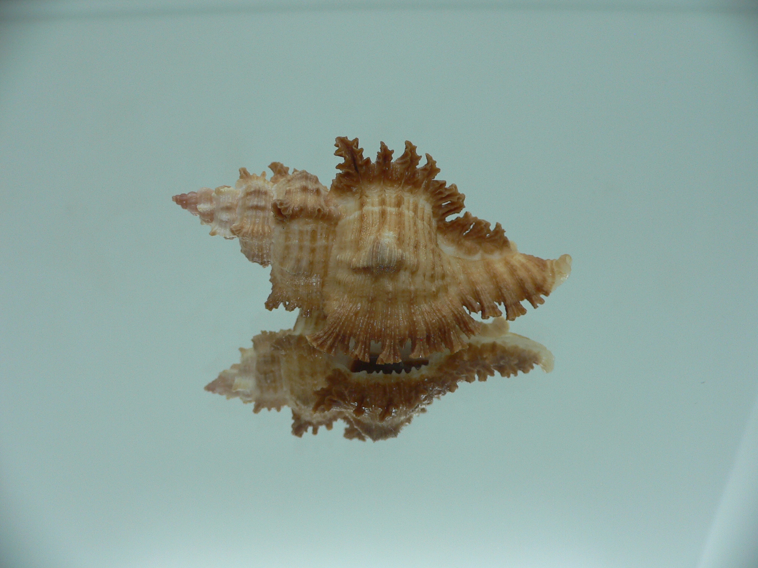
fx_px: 766
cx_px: 379
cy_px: 284
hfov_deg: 52.6
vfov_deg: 40.7
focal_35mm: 35
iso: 80
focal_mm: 4.6
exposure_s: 1/60
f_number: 2.8
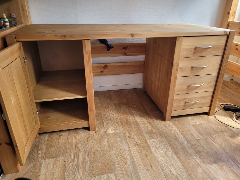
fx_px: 180
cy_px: 90
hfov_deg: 67.3
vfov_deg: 53.1
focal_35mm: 26
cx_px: 120
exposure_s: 1/120
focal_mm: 5.4
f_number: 1.8
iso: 160
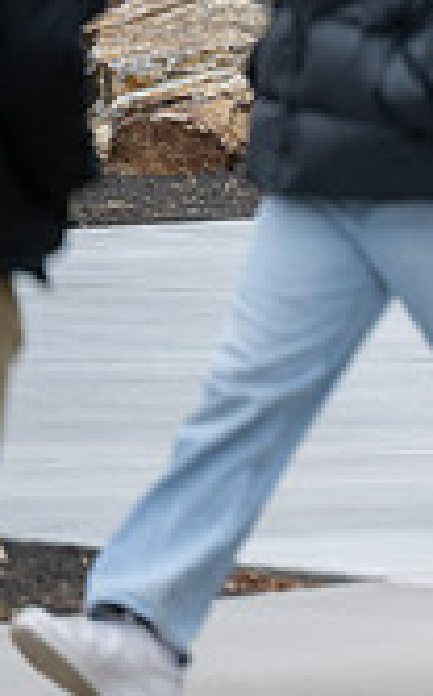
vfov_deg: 3.0
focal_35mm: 708
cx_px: 1187
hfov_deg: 1.8
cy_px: -40
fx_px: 13402
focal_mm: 200
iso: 400
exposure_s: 1/640
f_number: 2.8
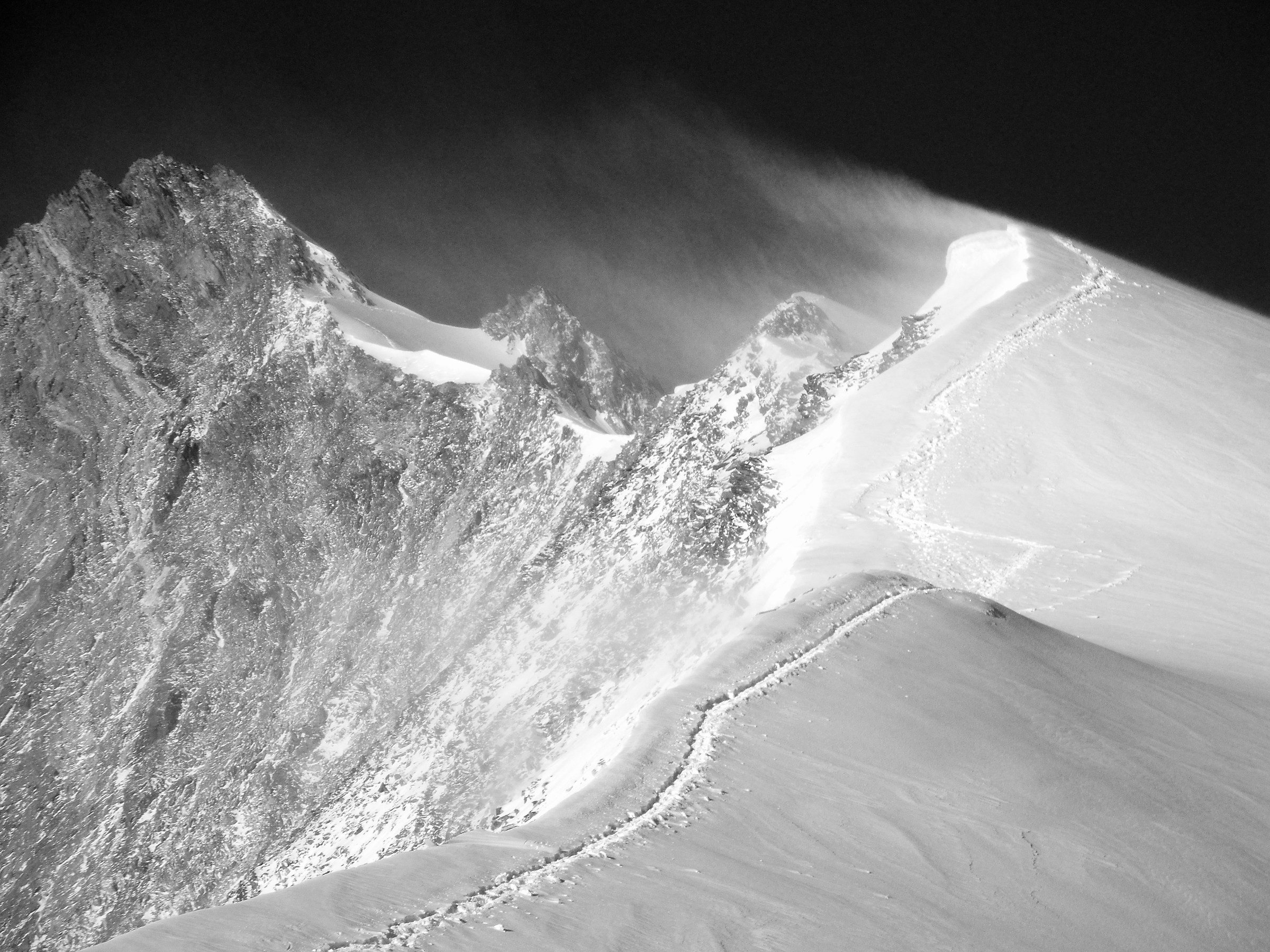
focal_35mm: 173
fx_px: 6347
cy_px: 476
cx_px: 635
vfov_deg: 8.6
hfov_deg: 11.4
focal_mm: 37
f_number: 5.6
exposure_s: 1/640
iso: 100
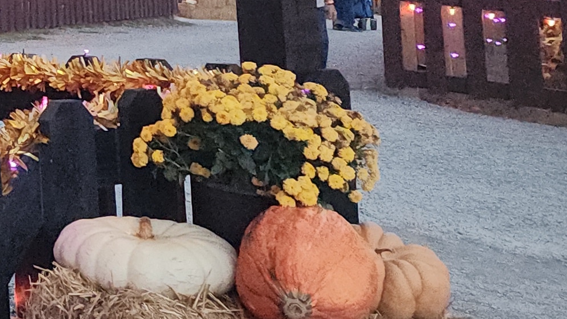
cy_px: -192
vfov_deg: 11.4
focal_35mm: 101
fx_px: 1518
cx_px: -467
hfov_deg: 17.2
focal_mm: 6.4
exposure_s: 1/120
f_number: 1.8
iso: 500
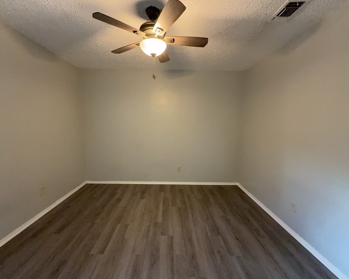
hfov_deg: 96.8
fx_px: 155
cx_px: 168
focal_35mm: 15
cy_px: 141
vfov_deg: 84.0
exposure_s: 1/48
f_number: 2.2
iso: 400
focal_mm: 2.22
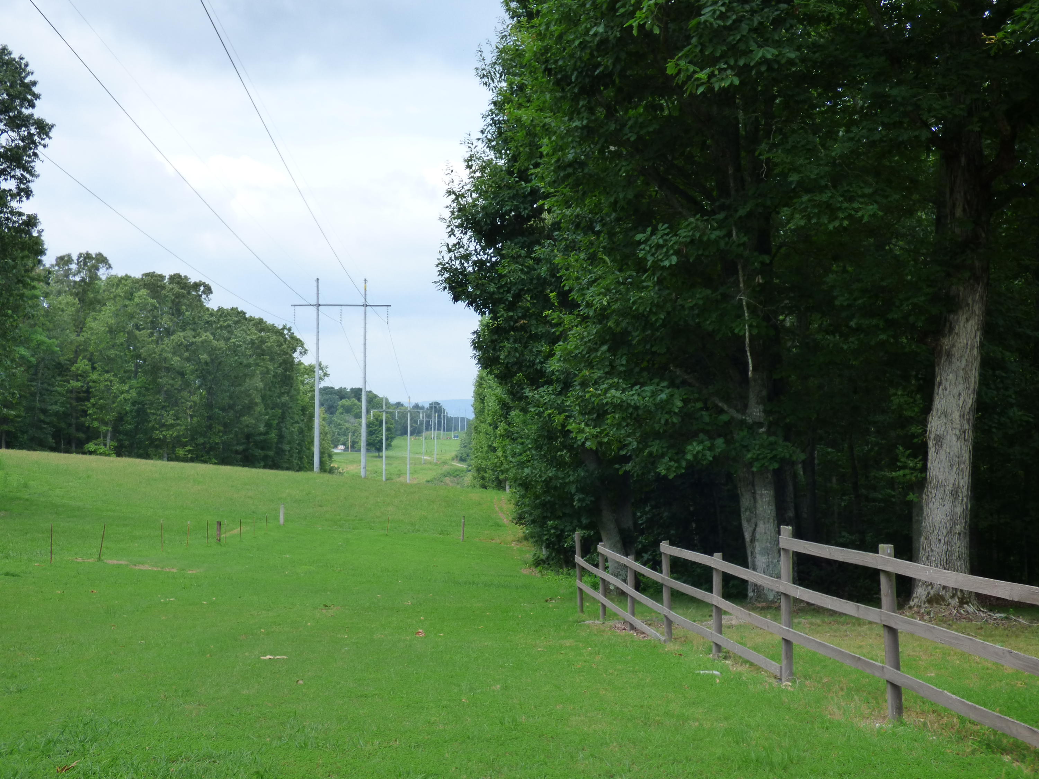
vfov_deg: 30.3
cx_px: 520
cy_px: 390
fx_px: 1441
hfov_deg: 39.7
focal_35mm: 48
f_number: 3.8
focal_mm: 8.24
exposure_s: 1/800
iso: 200
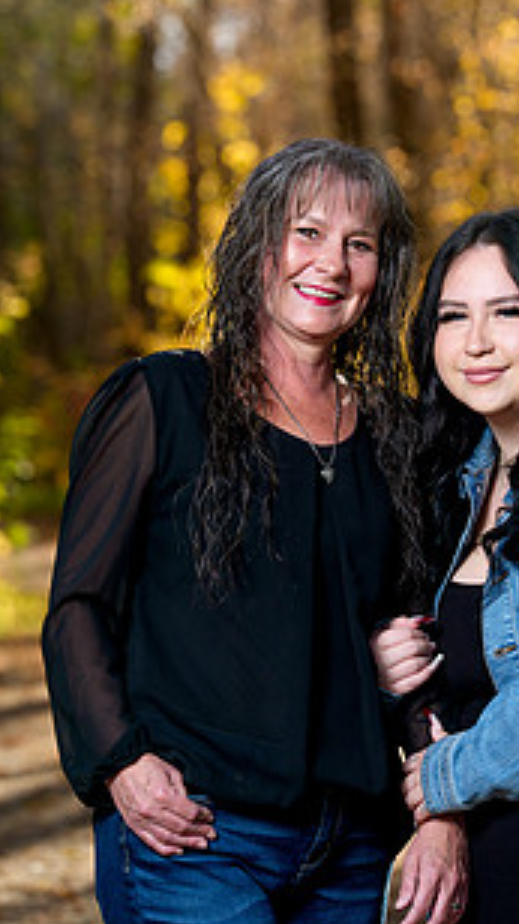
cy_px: 372
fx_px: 4090
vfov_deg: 12.9
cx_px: 393
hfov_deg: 7.3
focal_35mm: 167
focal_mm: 109
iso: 400
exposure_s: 1/160
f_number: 4
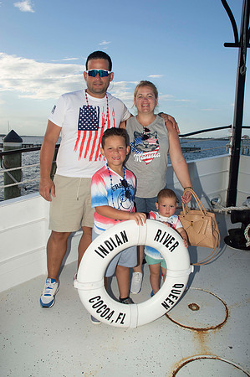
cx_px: 125
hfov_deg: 47.8
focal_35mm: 27
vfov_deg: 67.4
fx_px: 282
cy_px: 188
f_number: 9
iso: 100
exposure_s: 1/200
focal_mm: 18
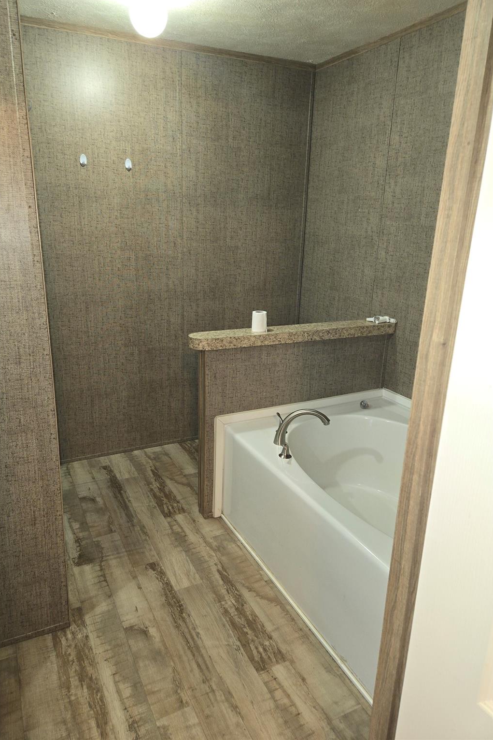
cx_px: 217
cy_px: 369
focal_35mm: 24
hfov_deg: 53.0
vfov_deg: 73.7
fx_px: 493
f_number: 1.8
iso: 100
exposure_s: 1/24
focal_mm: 5.4
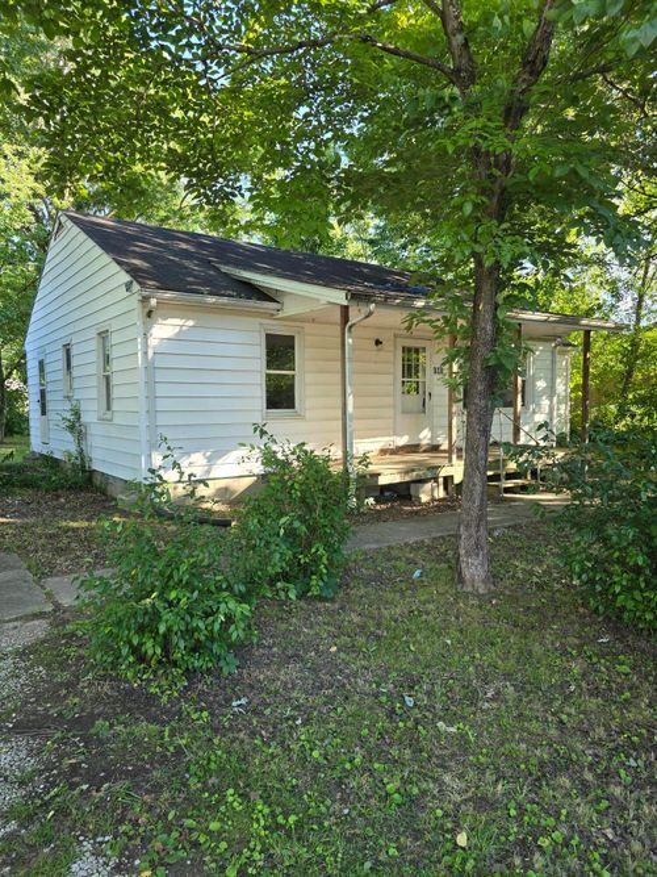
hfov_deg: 58.9
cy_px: 438
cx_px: 328
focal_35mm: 23
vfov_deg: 73.9
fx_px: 582
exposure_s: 1/180
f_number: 1.7
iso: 40
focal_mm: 6.3
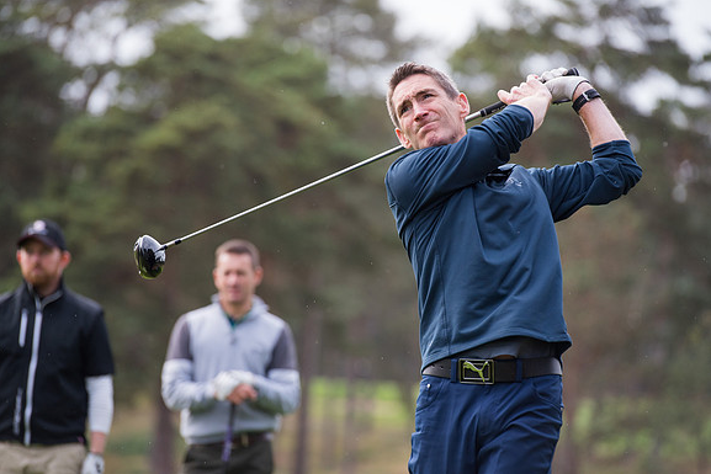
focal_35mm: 201
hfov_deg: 10.2
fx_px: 3970
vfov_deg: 6.8
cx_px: 355
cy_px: 237
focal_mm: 200
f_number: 4
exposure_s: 1/1250
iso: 1000
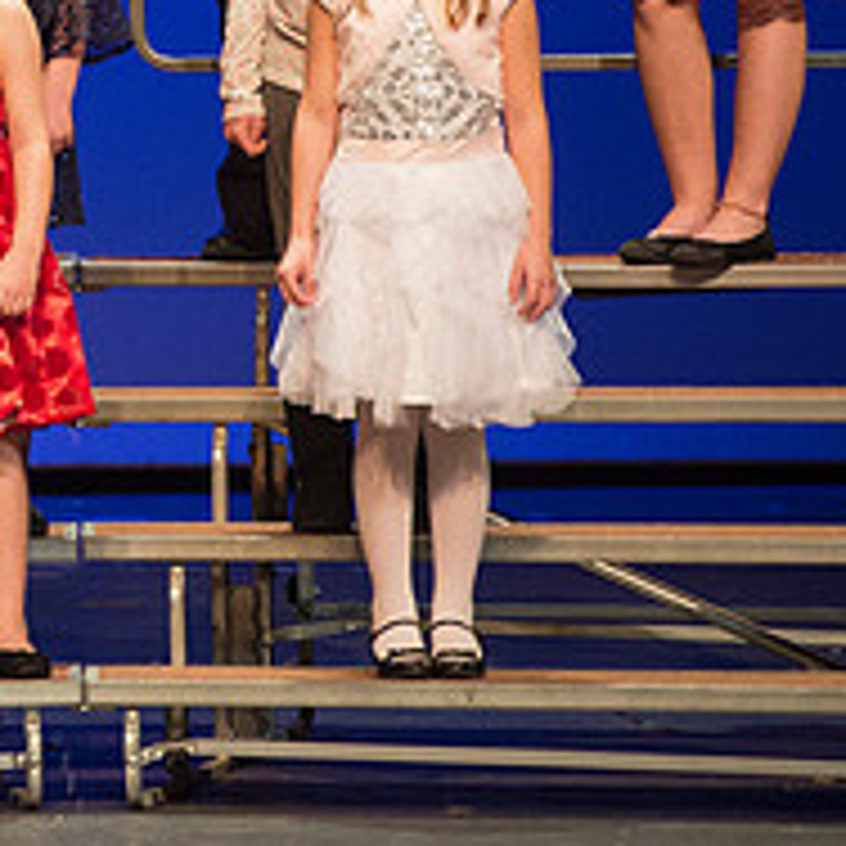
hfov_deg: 3.3
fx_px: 14516
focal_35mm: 525
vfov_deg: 3.3
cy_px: -16
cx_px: -356
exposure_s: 1/250
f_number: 2.8
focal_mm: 200
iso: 2500
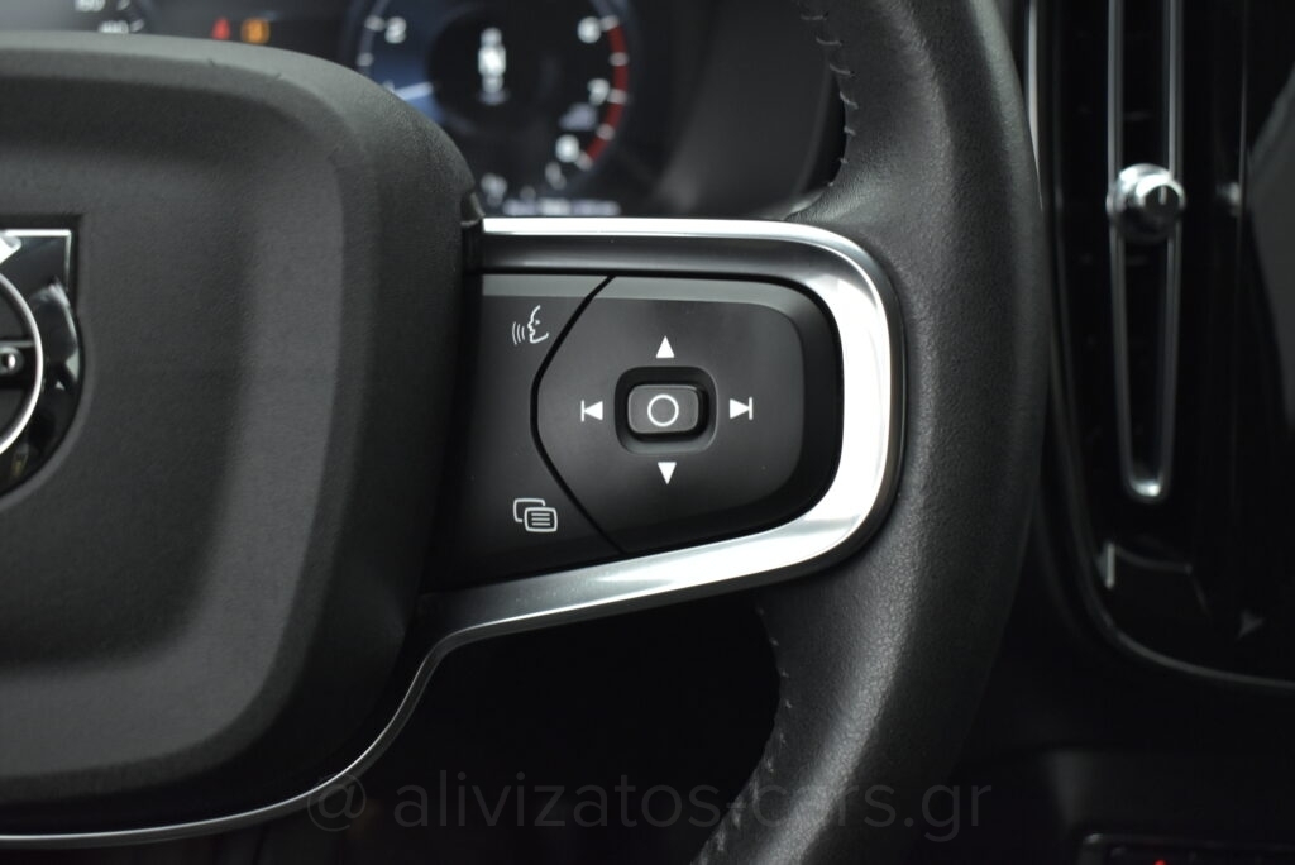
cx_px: 648
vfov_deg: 36.9
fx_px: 1296
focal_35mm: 36
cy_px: 432
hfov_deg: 53.1
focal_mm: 24
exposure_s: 1/60
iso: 1600
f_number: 4
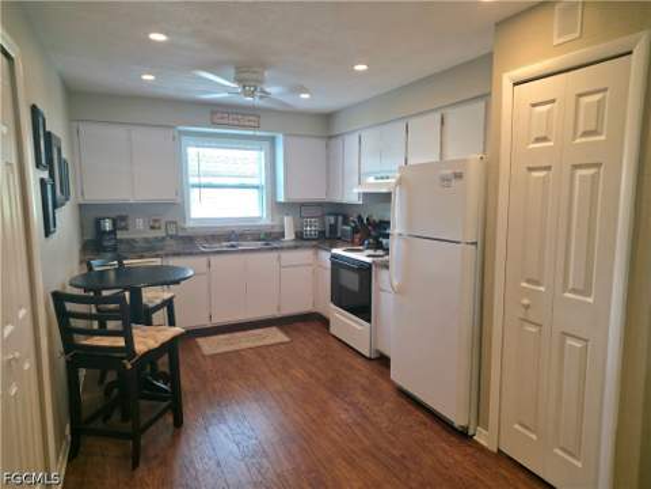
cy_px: 244
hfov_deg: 73.9
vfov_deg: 58.9
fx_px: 433
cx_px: 326
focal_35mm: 23
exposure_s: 1/120
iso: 200
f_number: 1.7
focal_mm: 6.25
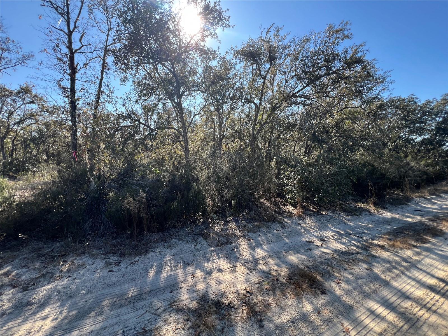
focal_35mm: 13
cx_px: 224
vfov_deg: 89.9
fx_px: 168
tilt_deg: -2.8
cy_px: 168
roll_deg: -1.0
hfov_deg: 106.2
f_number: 1.8
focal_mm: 1.57
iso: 32
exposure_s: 1/358
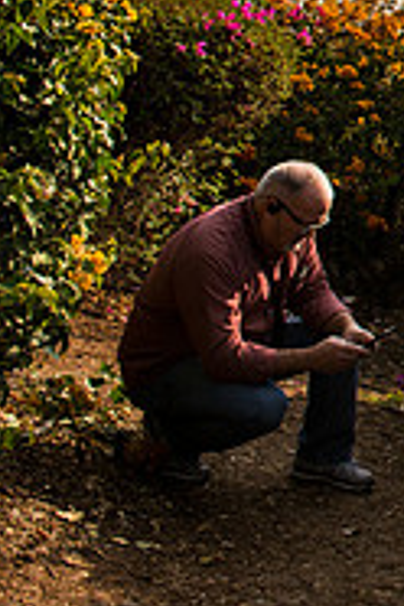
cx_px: 938
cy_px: 41
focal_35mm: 75
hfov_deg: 13.7
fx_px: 1262
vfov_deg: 26.0
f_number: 7.1
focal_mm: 24
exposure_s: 1/250
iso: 100
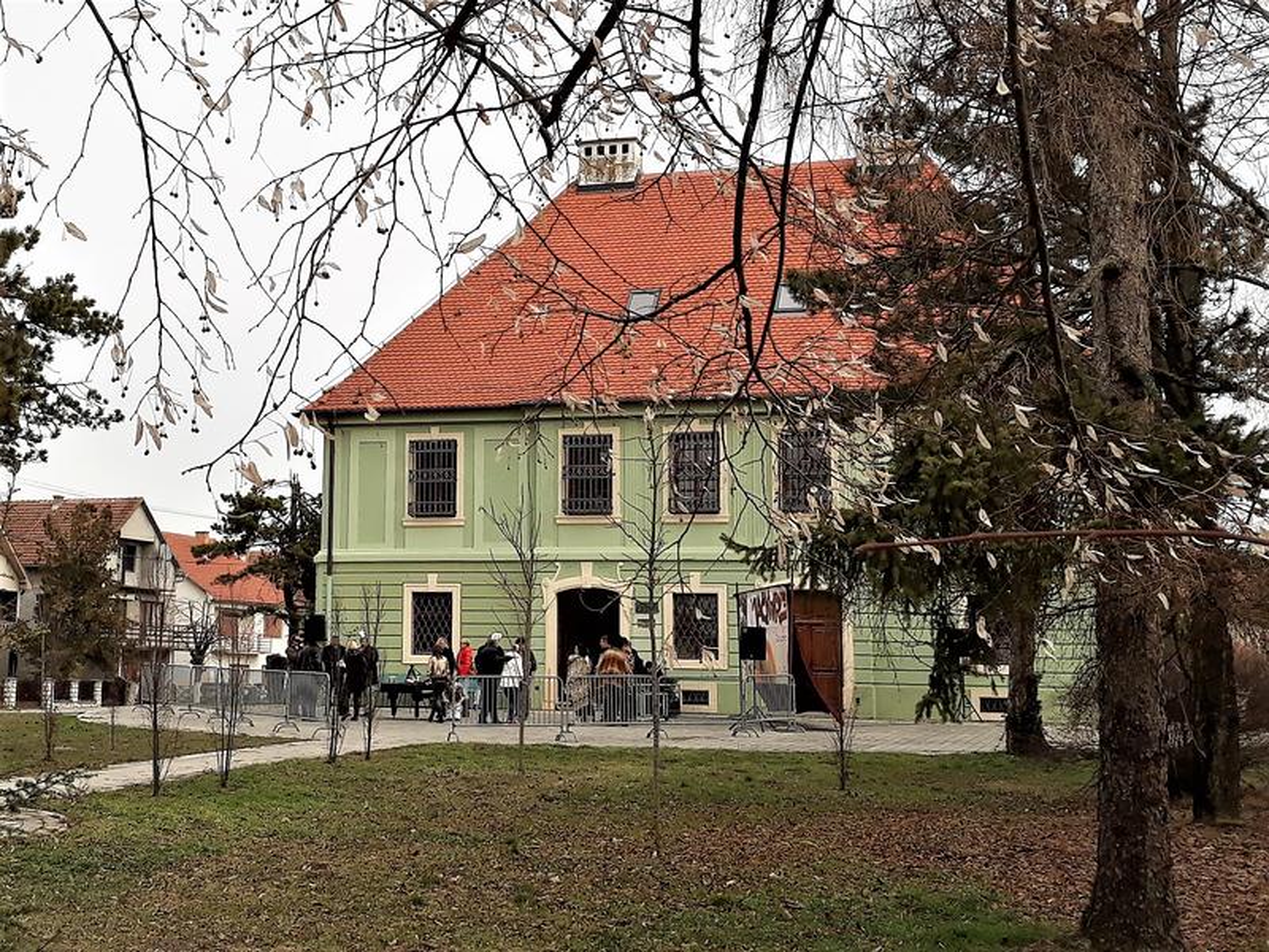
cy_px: 476
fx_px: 990
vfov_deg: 51.4
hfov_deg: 65.3
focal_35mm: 27
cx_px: 634
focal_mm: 3.71
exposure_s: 1/1274
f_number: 1.7
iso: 40
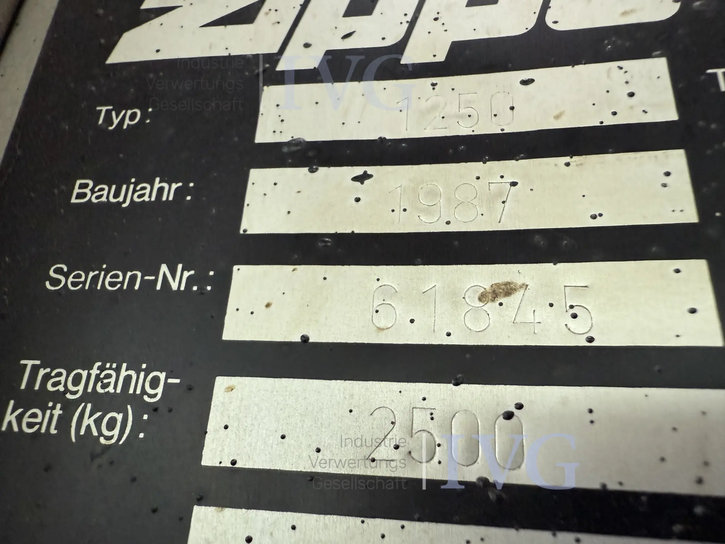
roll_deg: -4.4
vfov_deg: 56.8
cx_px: 362
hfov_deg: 71.6
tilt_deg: +23.6
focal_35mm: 24
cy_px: 272
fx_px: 503
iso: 400
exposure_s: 1/93
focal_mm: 2.22
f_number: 2.2
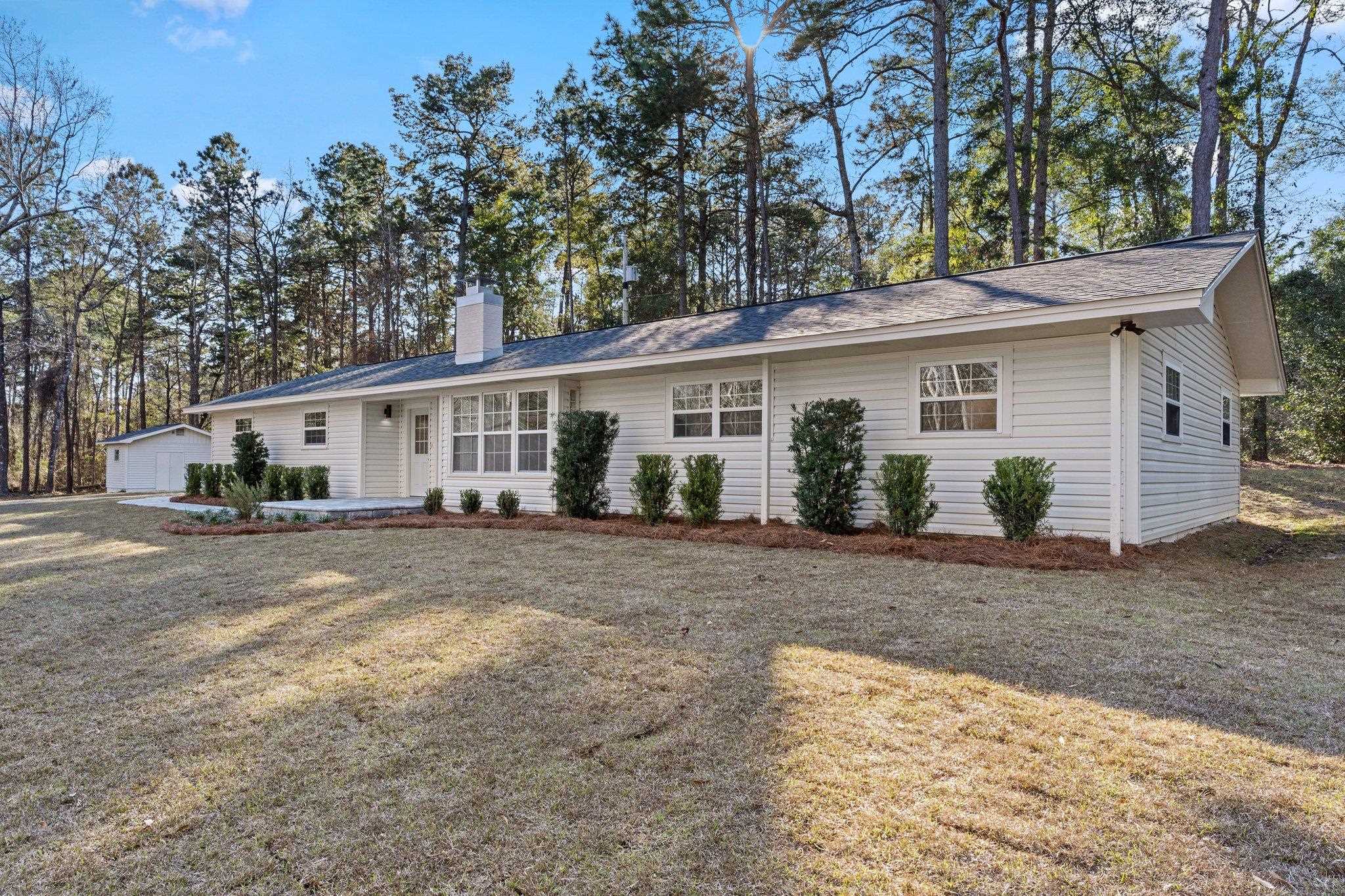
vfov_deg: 59.5
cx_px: 672
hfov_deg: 81.2
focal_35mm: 21
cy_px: 448
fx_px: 784
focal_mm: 21
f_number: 9
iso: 100
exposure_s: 1/4
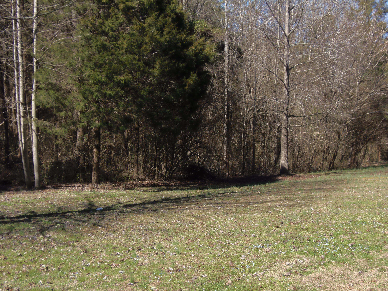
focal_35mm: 49
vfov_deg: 29.7
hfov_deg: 38.9
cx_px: 194
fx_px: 549
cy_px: 146
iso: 64
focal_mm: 9.1
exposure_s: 1/400
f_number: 3.8
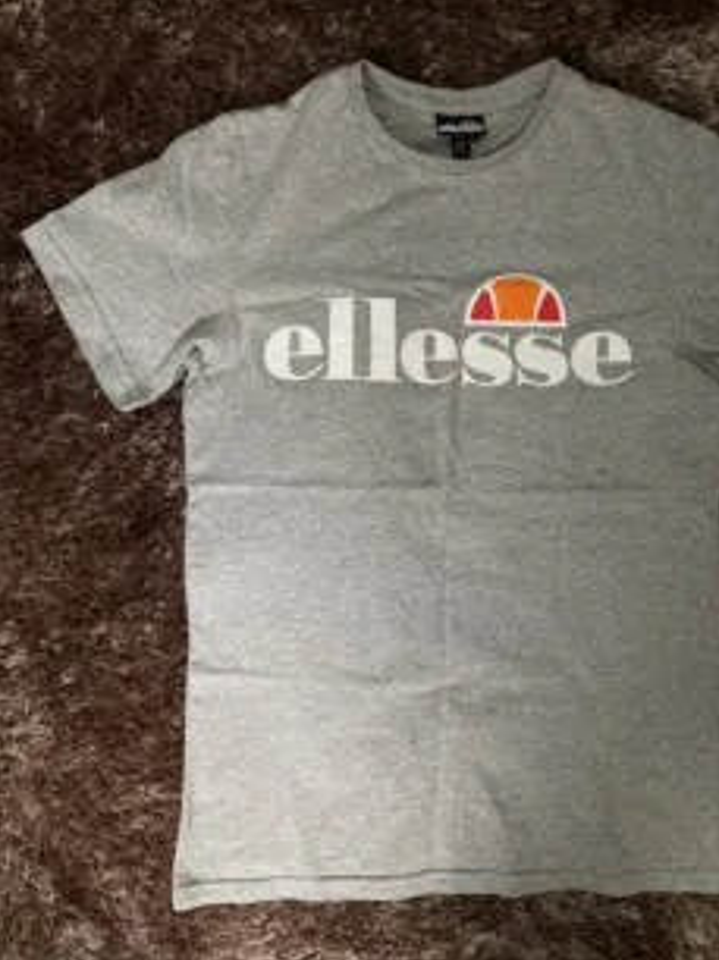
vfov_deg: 54.0
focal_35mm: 34
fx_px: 943
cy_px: 489
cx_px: 440
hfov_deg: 41.5
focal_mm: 4.2
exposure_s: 1/100
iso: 80
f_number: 1.6
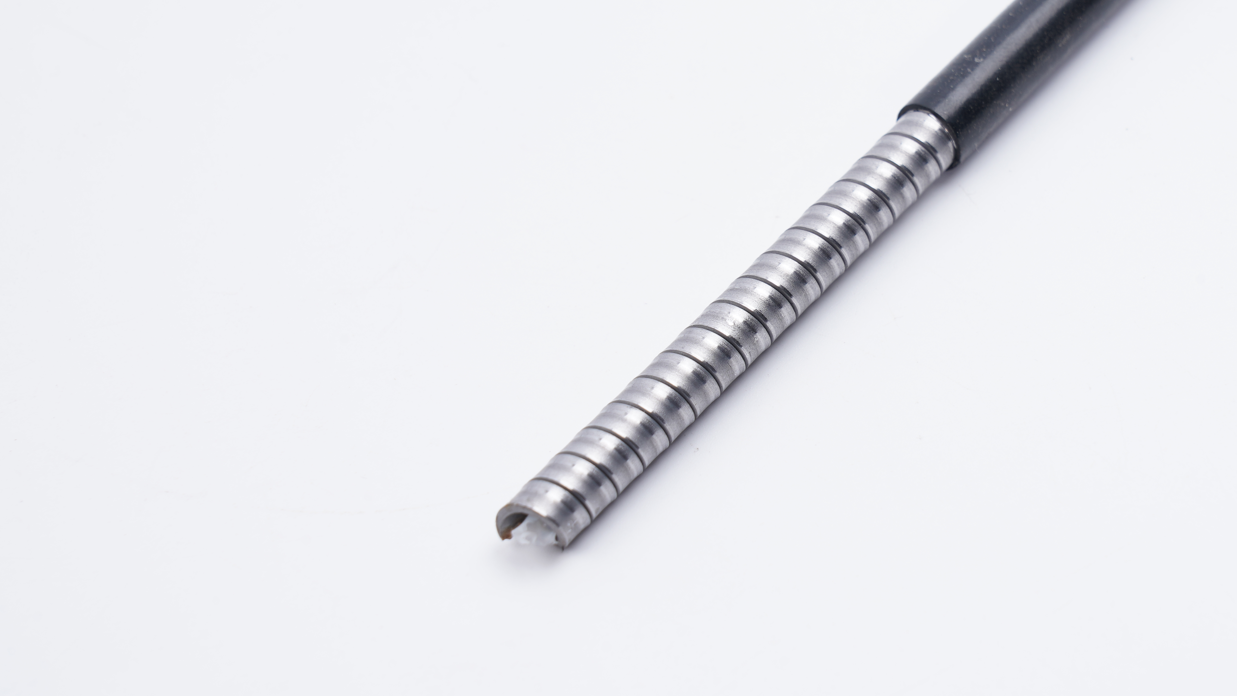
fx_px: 4756
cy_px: 226
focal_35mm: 145
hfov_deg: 14.8
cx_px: 812
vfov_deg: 8.4
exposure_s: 1/125
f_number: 14
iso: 100
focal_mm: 105
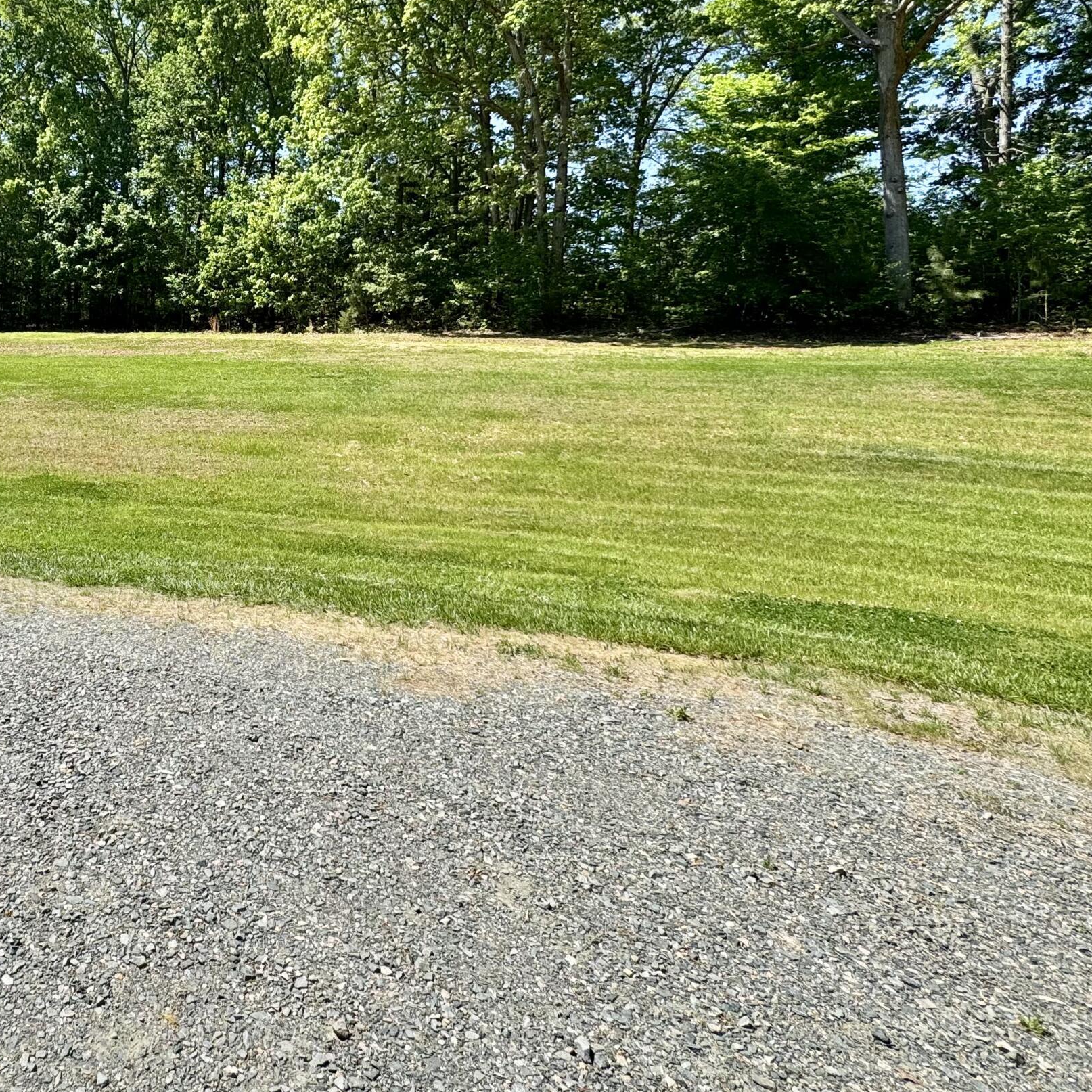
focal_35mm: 23
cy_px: 334
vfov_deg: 64.9
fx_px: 821
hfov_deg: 60.9
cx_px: 196
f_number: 2.2
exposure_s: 1/968
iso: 40
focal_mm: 2.22
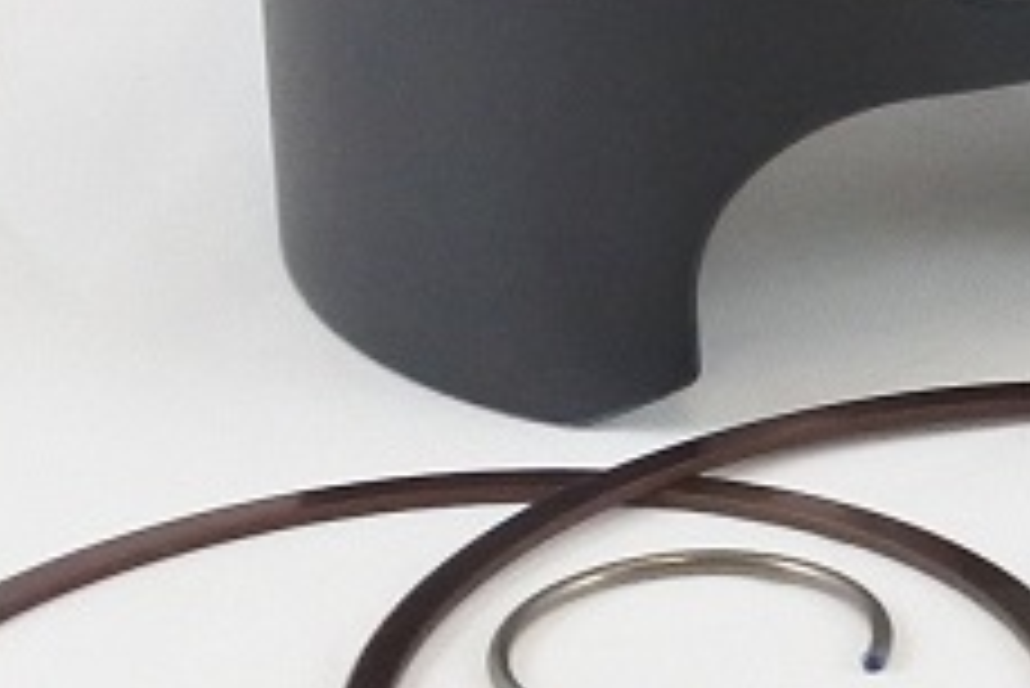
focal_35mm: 277
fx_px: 7930
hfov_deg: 6.9
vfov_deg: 4.9
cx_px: 2782
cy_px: -755
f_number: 4.2
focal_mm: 14.7
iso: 560
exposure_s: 1/125
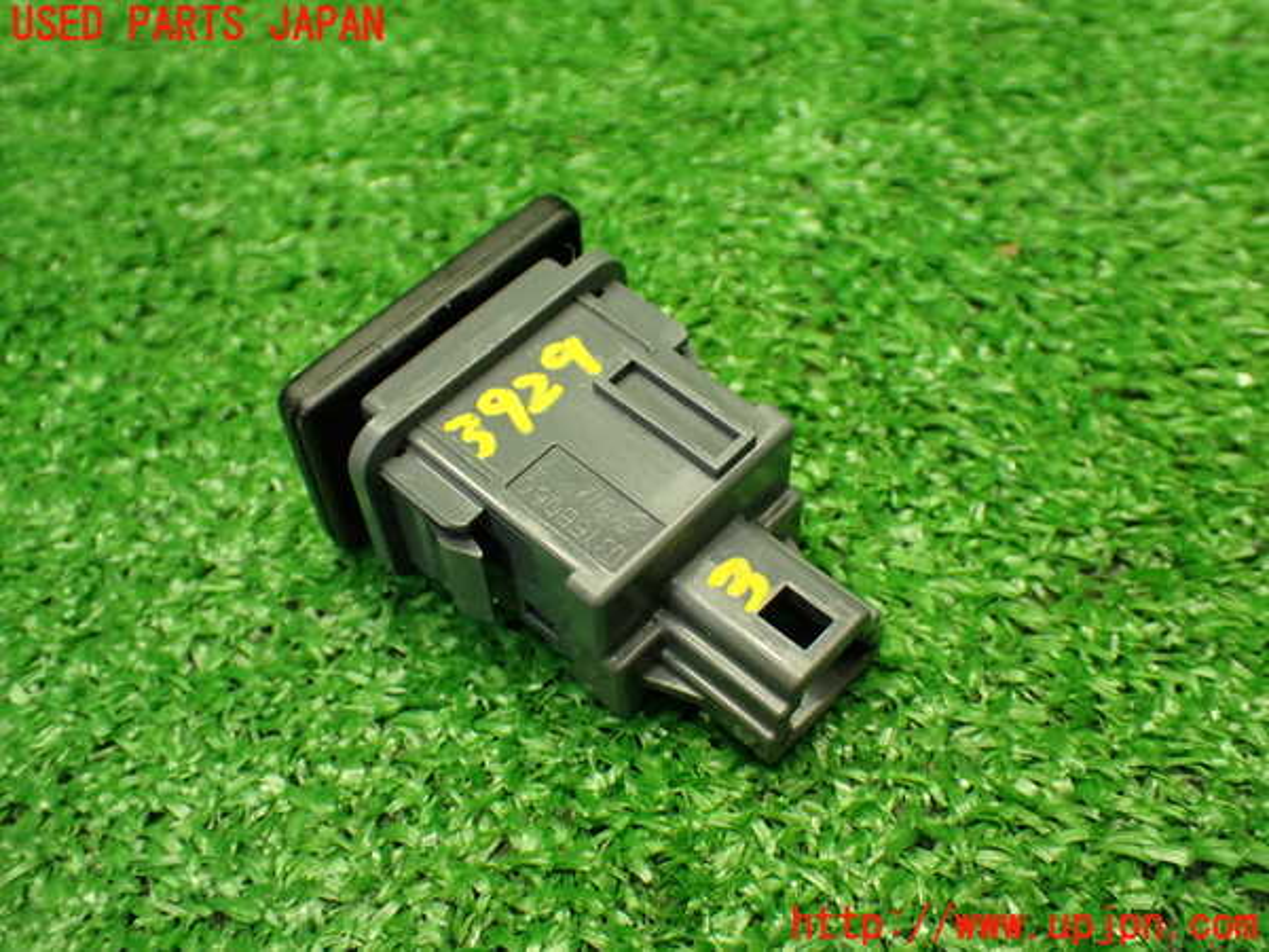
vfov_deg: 37.7
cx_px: 634
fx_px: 1393
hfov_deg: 49.0
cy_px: 476
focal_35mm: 38
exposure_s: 1/100
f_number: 2.7
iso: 800
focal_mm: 6.83
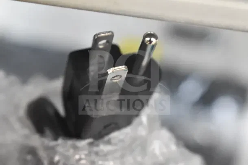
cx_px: 124
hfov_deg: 24.6
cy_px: 82
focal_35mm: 82
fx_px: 568
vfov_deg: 16.6
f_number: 5.6
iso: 11400
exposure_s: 1/100
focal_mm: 55
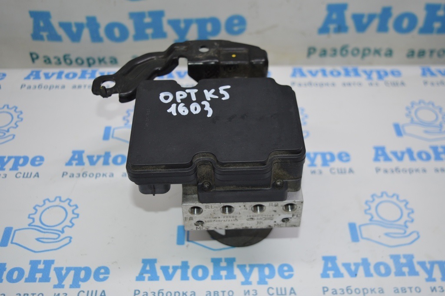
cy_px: 148
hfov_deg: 45.0
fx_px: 537
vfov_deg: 30.8
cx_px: 222
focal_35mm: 44
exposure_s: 1/100
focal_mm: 29
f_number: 4.2
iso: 400
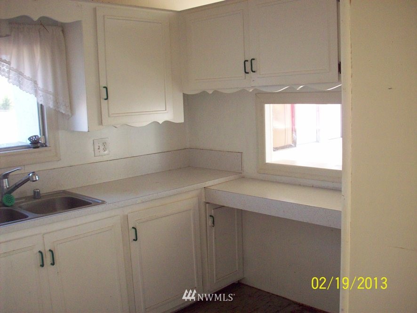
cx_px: 208
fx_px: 446
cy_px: 156
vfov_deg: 38.7
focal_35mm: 37
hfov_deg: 50.1
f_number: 2.8
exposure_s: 1/64
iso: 200
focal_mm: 6.2
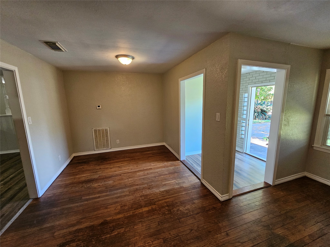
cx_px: 165
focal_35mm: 13
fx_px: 124
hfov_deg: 106.2
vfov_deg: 89.9
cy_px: 124
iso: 320
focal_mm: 2.2
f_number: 2.2
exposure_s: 1/60
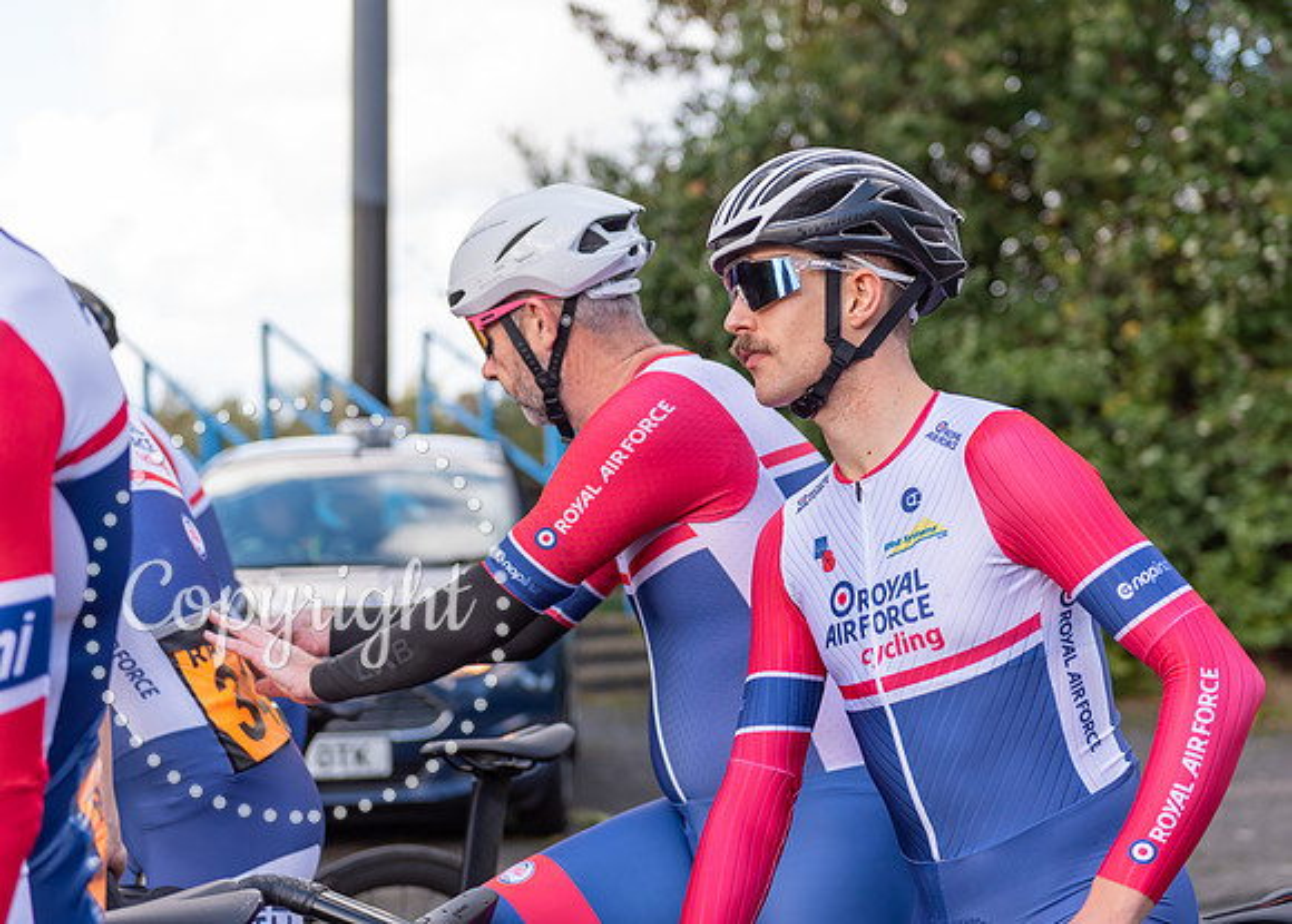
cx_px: 762
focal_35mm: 78
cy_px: 384
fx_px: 2850
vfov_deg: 18.4
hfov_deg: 25.5
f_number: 3.2
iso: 200
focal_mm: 62
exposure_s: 1/640
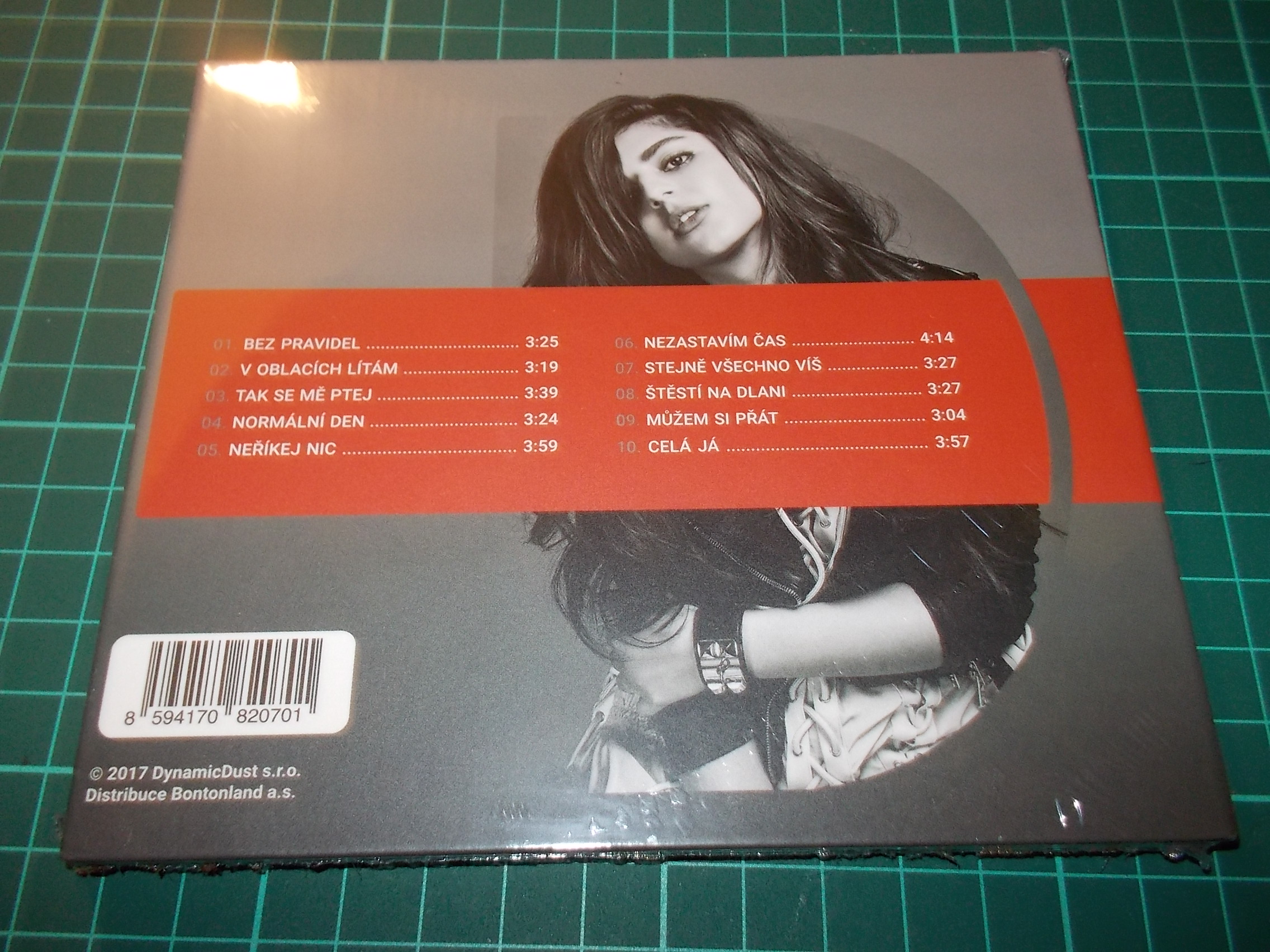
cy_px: 476
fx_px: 1064
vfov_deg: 48.2
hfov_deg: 61.7
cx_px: 635
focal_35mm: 29
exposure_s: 1/30
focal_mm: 4.1
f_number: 3.3
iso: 200
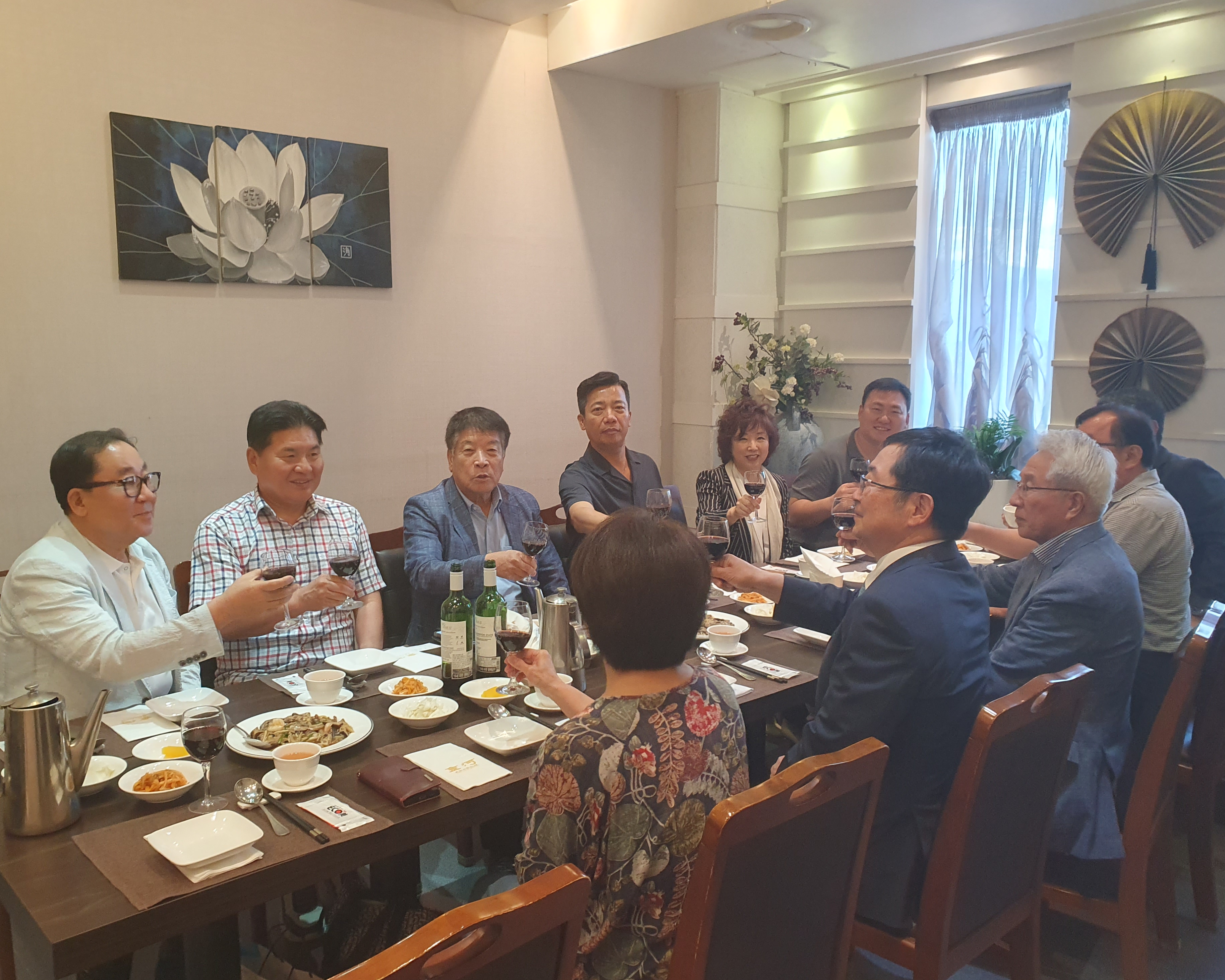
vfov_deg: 51.5
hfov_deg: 62.2
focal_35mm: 28
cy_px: 504
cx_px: 611
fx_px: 1015
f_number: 2.4
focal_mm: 4.32
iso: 320
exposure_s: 1/40
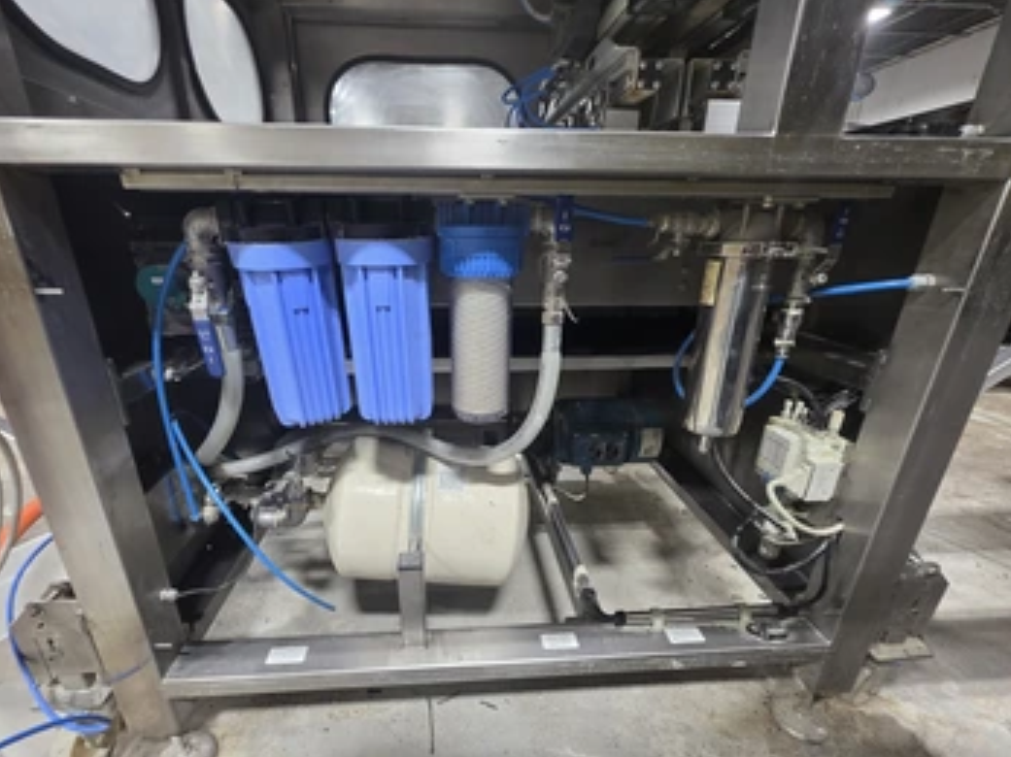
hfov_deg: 98.1
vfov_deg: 81.3
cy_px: 428
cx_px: 484
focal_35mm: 15
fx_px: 438
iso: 160
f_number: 1.9
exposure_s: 1/60
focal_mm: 2.2
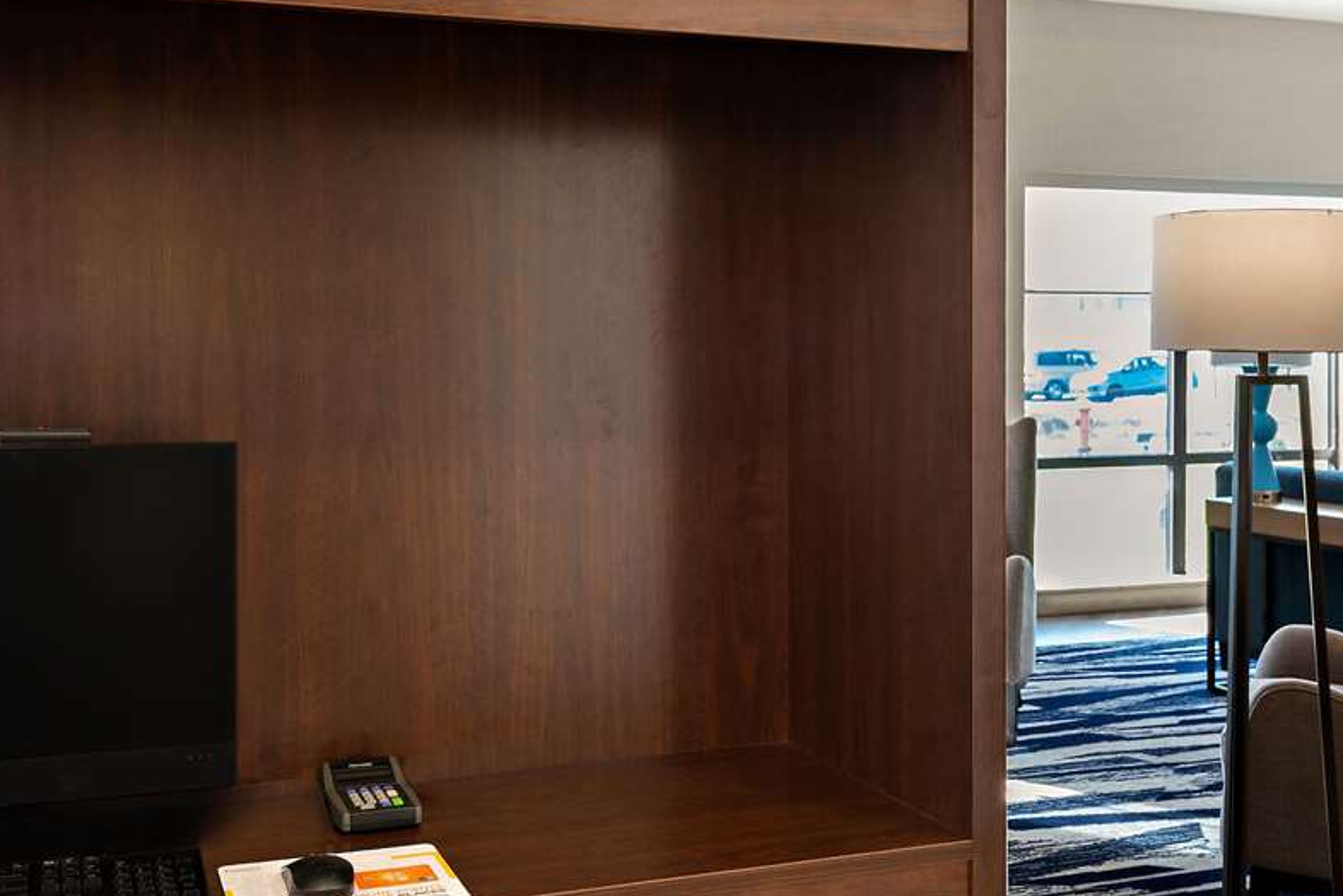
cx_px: 593
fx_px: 1567
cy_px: 420
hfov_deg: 46.3
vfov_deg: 31.9
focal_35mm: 42
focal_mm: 22
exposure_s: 1
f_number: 8
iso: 400
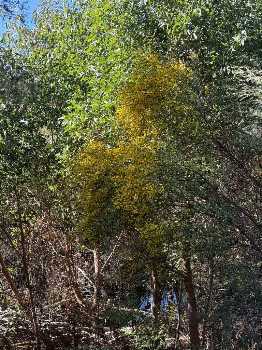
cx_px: 131
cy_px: 175
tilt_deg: +0.7
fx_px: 484
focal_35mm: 48
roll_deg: -0.9
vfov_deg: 39.7
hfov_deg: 30.3
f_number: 1.78
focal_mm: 6.76
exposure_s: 1/450
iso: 80
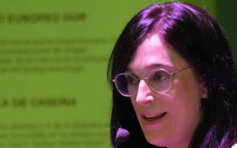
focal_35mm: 715
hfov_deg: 2.9
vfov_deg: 1.8
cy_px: 177
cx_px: 139
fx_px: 4615
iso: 10000
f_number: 5.6
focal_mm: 172
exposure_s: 1/160
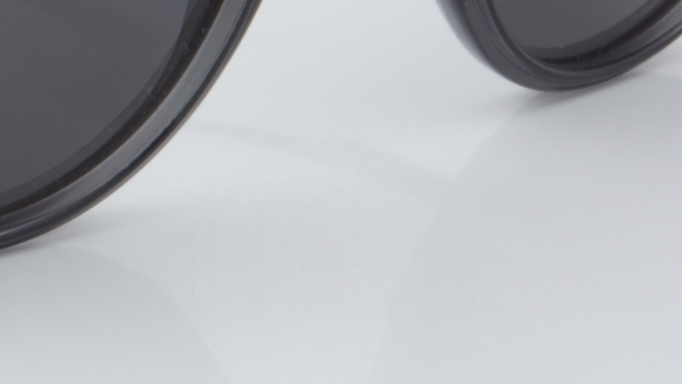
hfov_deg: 9.2
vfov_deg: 5.2
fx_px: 4177
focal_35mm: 231
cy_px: -112
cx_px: -91
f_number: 32
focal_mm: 50
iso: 100
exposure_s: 1/3
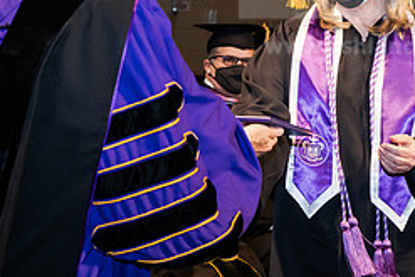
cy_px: 81
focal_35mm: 155
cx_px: 188
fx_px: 1788
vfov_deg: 8.9
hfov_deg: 13.2
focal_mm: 66
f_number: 6.3
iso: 1600
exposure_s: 1/200
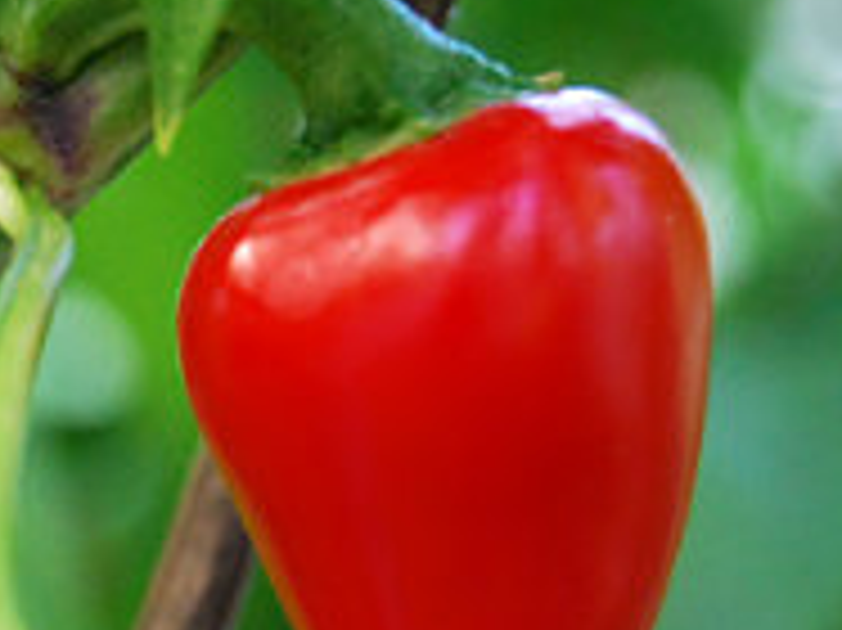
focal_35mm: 212
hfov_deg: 9.3
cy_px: 286
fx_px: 5160
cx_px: 99
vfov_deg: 7.0
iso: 720
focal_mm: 55
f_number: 5.6
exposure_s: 1/30
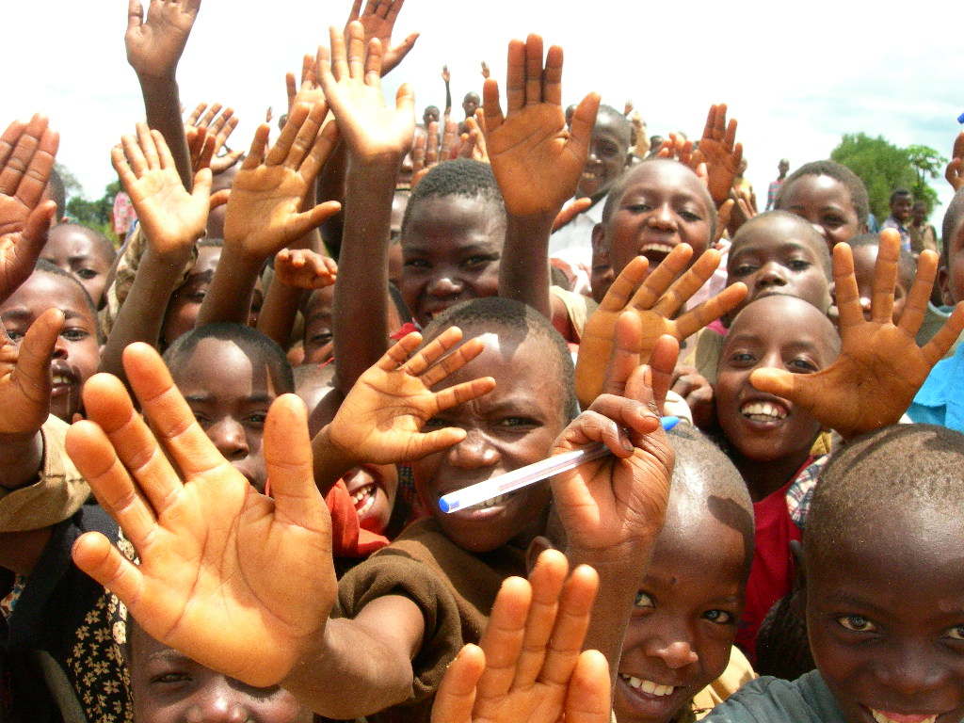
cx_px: 482
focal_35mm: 38
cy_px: 362
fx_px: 1058
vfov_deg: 37.7
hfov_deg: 49.0
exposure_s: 1/2000
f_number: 4.8
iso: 400
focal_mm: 7.8
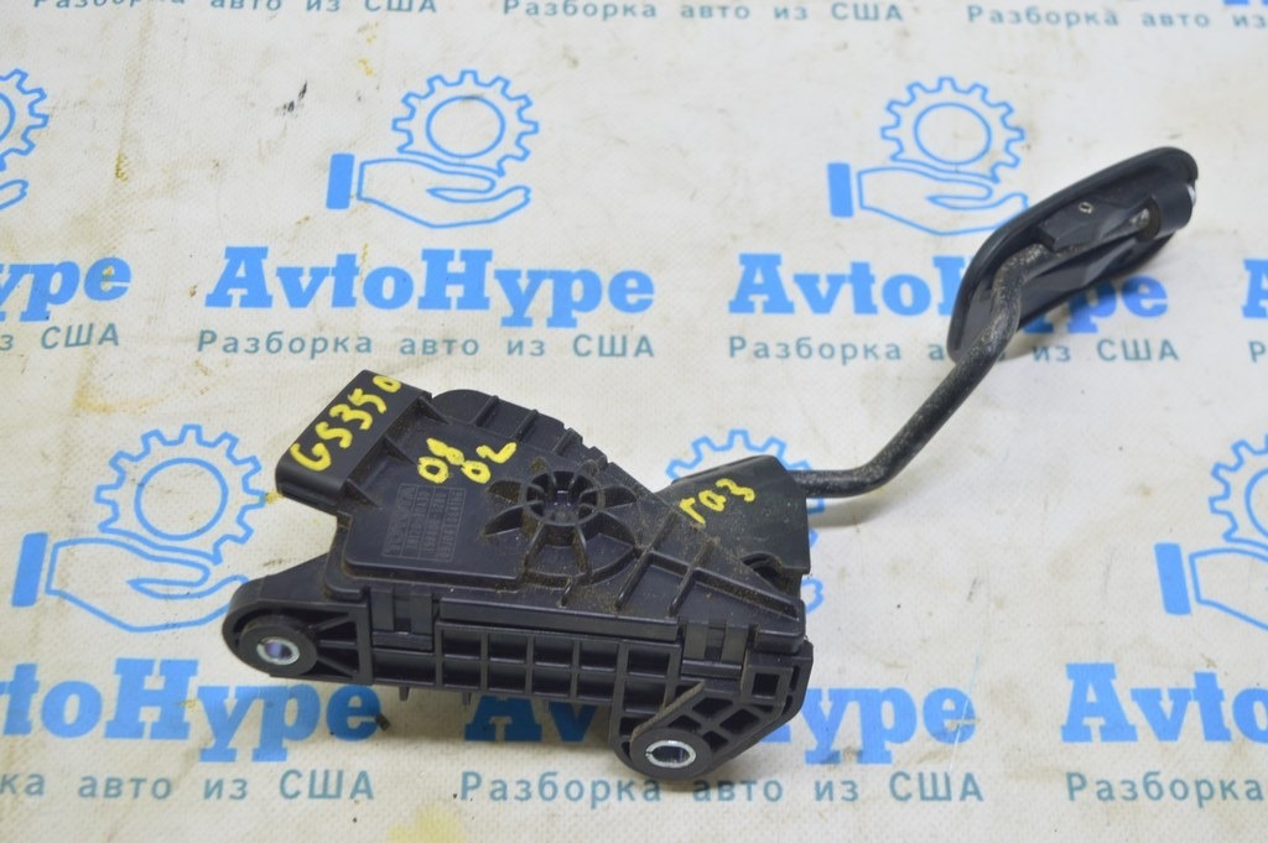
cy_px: 422
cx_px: 634
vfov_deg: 30.8
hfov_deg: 45.0
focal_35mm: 44
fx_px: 1531
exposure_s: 1/20
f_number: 5.6
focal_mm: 29
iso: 400
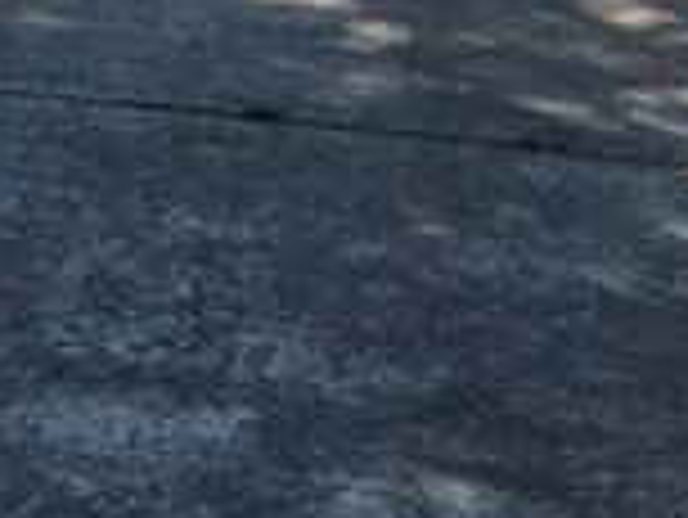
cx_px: -333
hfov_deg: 12.2
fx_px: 3063
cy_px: -914
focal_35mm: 154
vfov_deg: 8.4
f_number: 1.8
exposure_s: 1/2921
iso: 50
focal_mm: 5.4
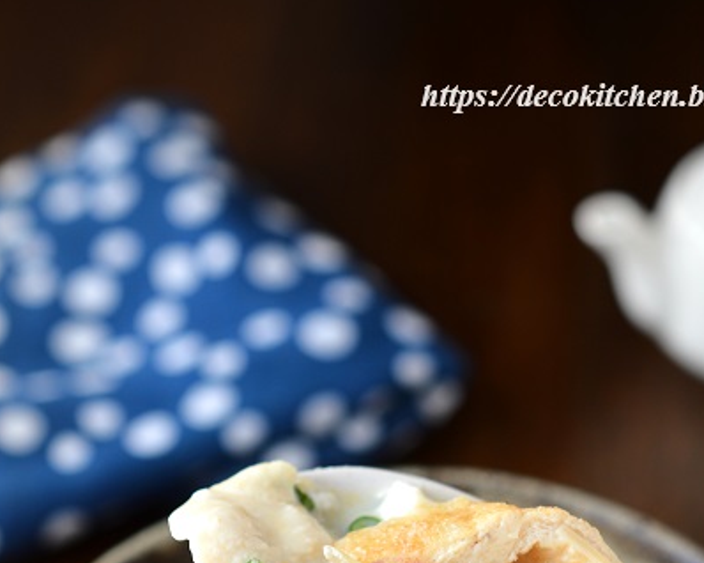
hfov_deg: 19.4
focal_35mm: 99
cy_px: 558
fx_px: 2062
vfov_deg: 15.3
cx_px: 402
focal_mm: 40
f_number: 4
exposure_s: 1/60
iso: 100
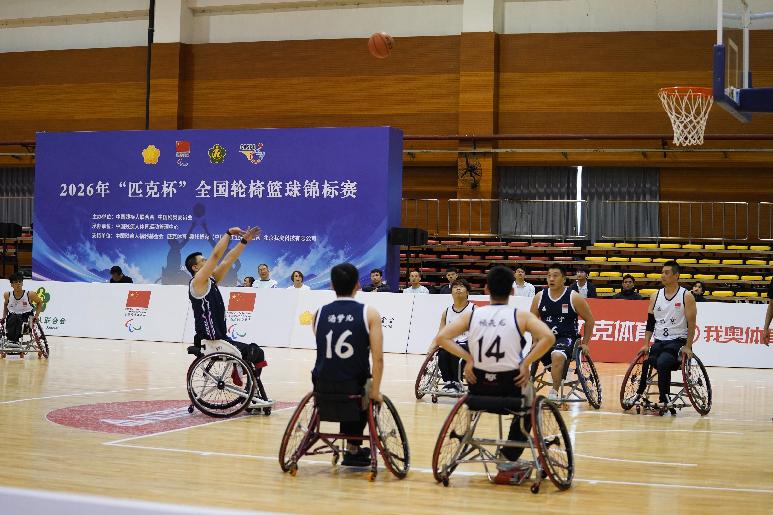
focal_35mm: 70
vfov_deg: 19.5
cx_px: 386
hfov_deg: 28.8
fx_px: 1503
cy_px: 258
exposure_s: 1/640
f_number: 2.8
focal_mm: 70
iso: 2000
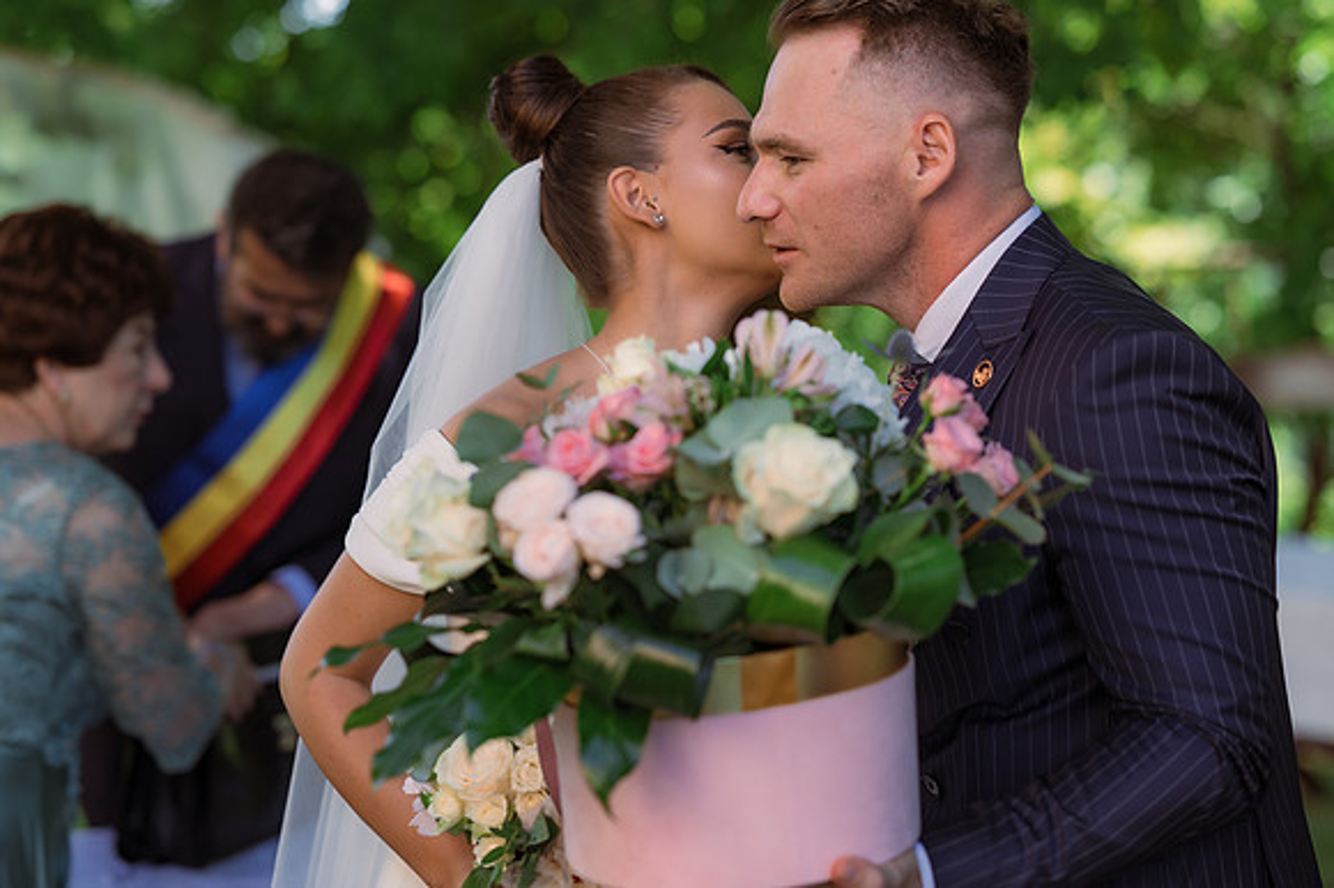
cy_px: 444
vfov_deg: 15.6
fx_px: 3236
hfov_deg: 23.3
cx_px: 686
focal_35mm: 87
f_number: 2.8
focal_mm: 85
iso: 250
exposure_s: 1/500
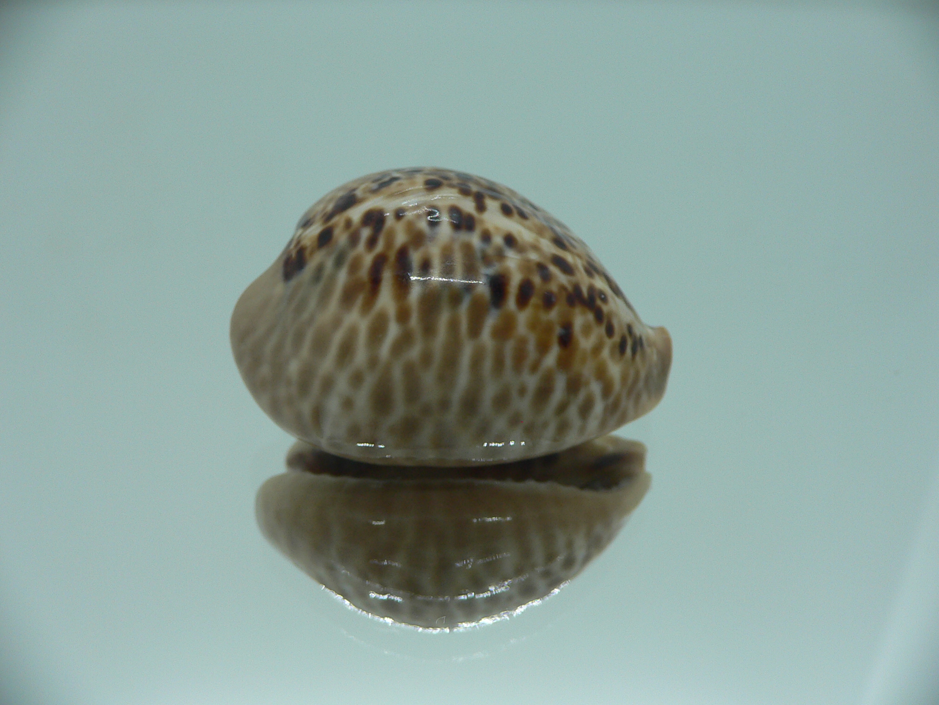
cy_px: 352
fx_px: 949
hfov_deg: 52.6
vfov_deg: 40.7
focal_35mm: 35
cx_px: 470
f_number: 2.8
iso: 80
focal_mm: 4.6
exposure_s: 1/60
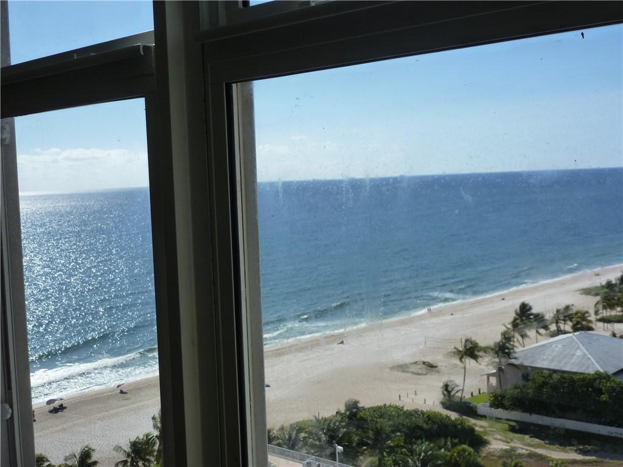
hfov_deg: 42.1
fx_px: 810
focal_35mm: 45
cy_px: 234
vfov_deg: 32.2
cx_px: 312
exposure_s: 1/400
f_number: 4
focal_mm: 8
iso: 160
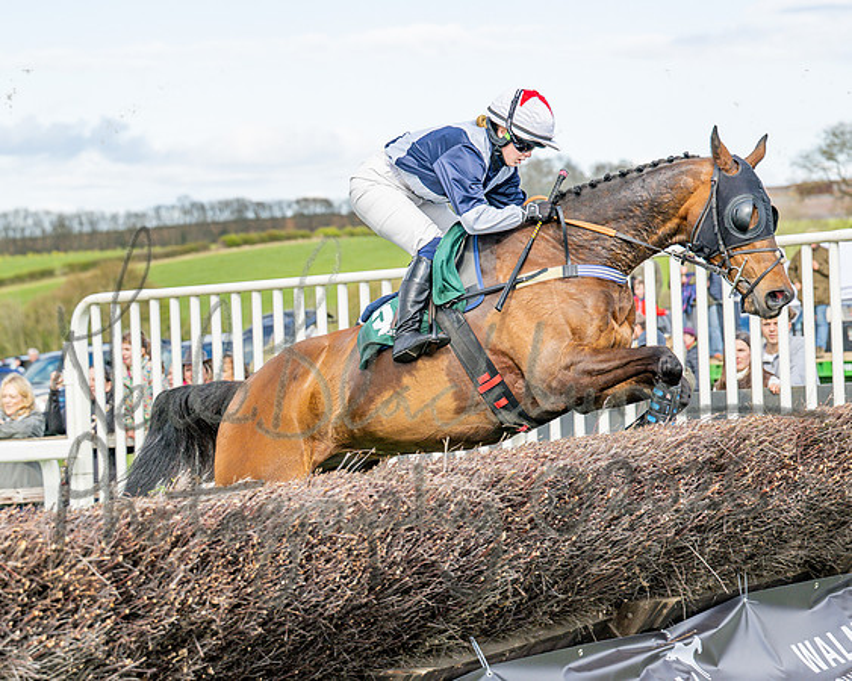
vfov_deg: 12.4
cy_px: 320
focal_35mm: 125
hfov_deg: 15.4
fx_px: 3144
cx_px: 494
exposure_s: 1/1600
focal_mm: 89
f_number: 4.5
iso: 400
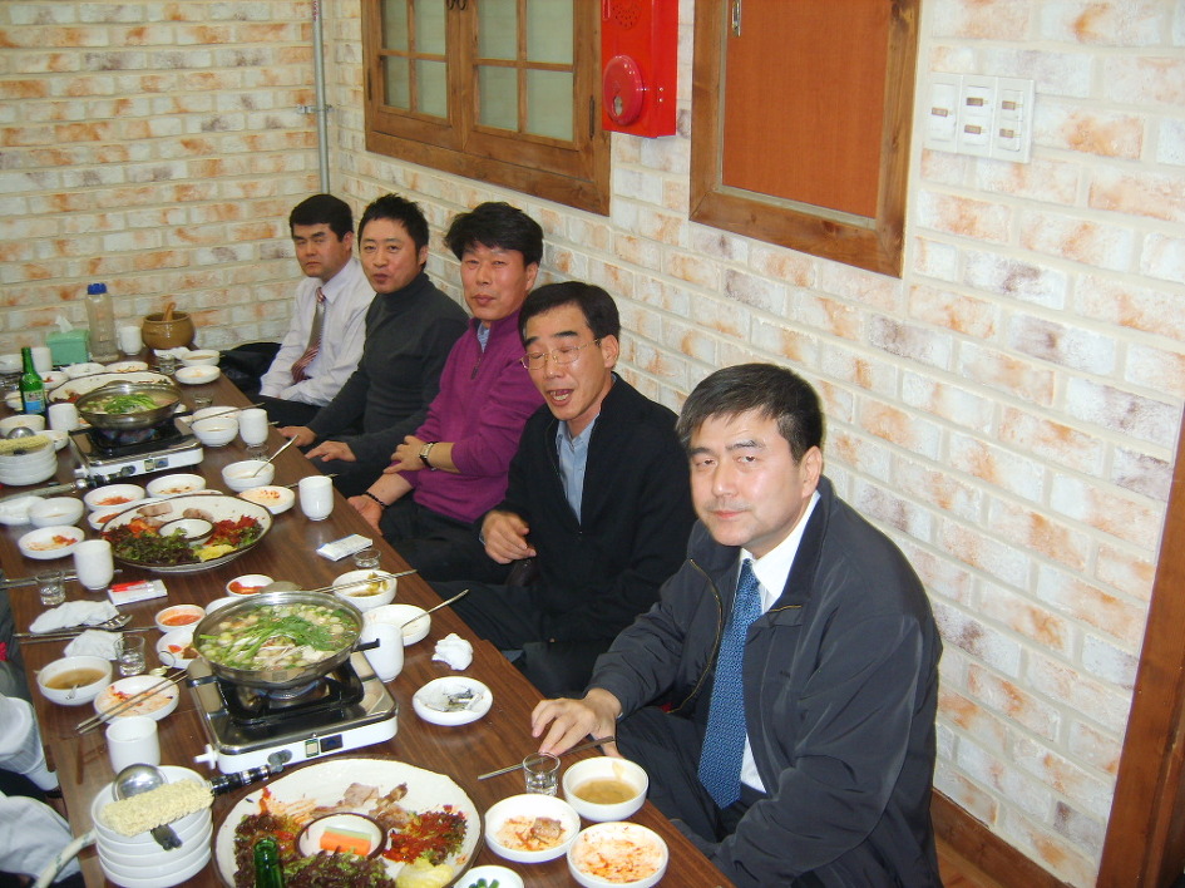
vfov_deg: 40.7
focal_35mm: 35
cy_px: 444
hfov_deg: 52.6
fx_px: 1198
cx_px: 592
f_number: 2.8
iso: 100
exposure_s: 1/30
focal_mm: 7.4
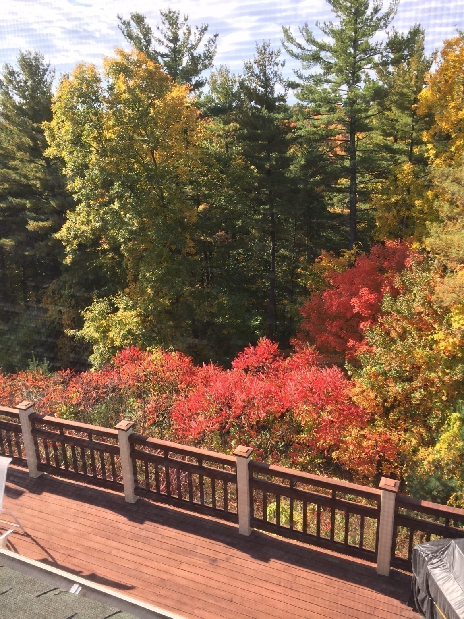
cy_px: 310
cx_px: 232
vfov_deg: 61.7
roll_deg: +1.7
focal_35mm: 29
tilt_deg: -17.2
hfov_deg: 48.2
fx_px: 518
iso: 32
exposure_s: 1/430
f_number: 2.2
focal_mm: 4.15
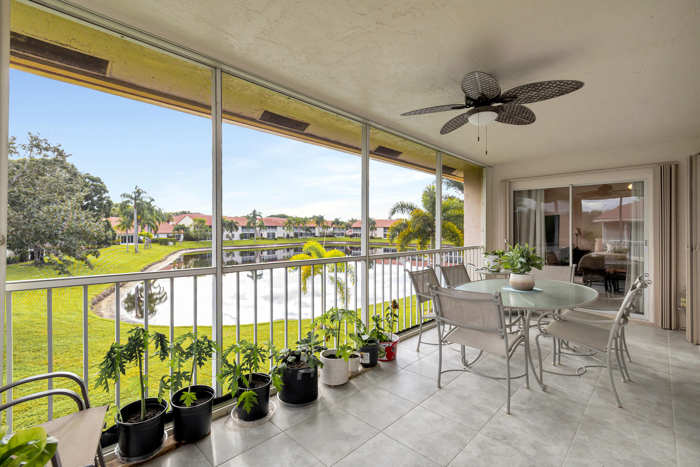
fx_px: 292
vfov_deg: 77.3
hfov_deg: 100.4
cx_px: 350
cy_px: 234
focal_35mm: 15
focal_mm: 10
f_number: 8
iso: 500
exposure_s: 1/800
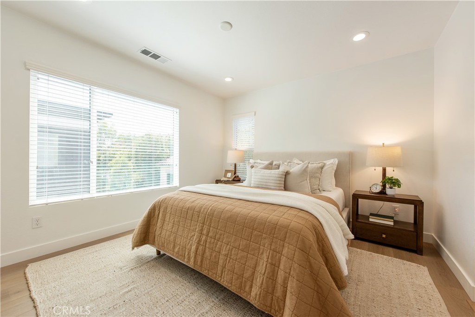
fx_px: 185
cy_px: 158
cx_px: 238
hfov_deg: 104.2
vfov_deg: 81.2
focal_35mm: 14
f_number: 5.6
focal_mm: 14
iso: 160
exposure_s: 1/125
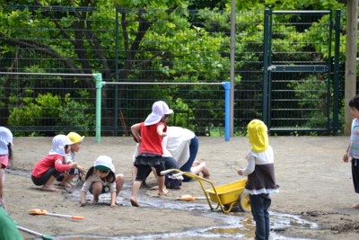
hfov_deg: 12.4
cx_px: 180
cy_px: 120
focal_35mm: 165
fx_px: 1646
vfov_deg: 8.3
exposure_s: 1/125
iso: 125
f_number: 5.6
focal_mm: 110
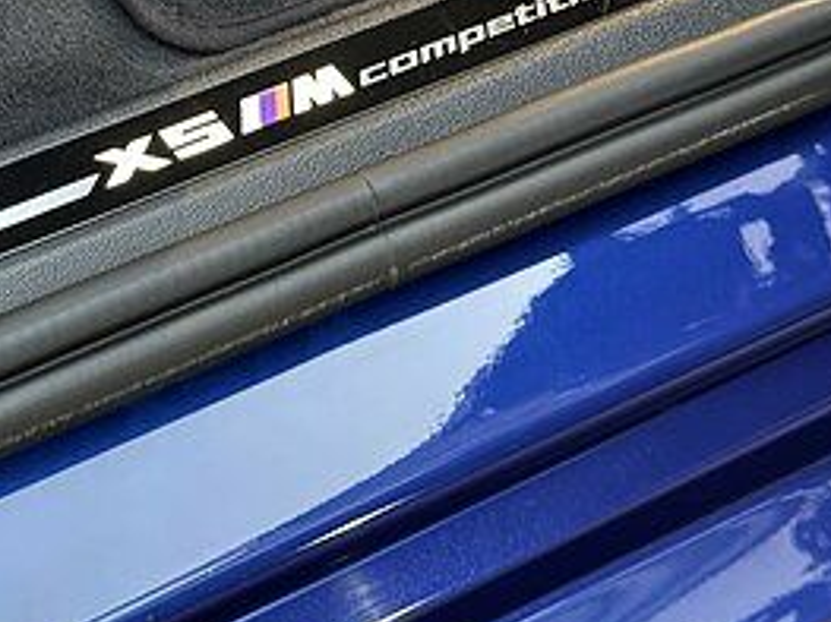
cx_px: 202
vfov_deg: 14.6
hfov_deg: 19.5
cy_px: 54
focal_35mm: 100
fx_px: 2400
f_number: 1.78
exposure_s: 1/5
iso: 400
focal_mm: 6.76
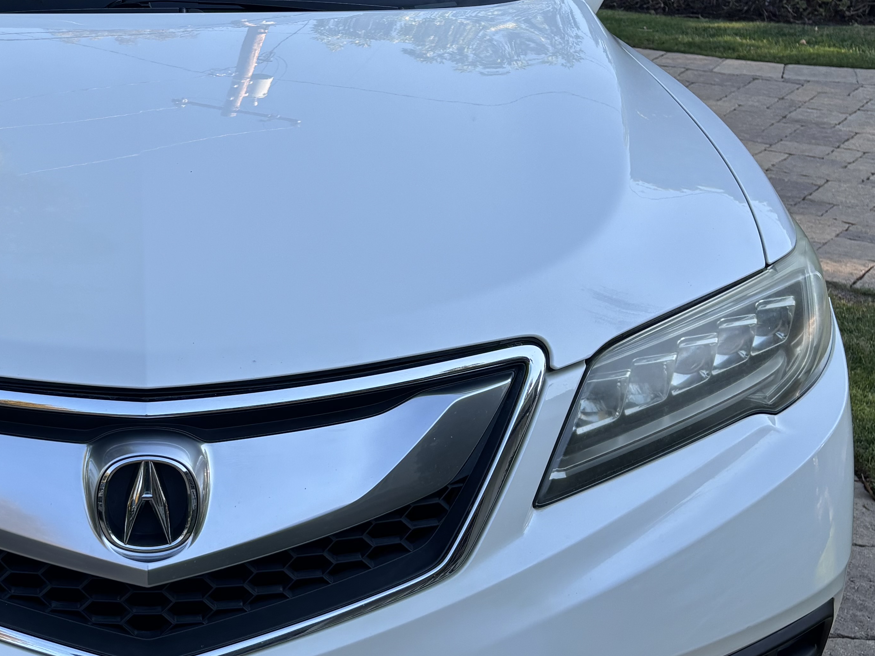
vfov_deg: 27.0
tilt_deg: -23.3
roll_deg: -0.3
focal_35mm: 54
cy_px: 364
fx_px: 1365
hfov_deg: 34.1
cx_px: 137
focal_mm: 5.96
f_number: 1.6
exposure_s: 1/608
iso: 50
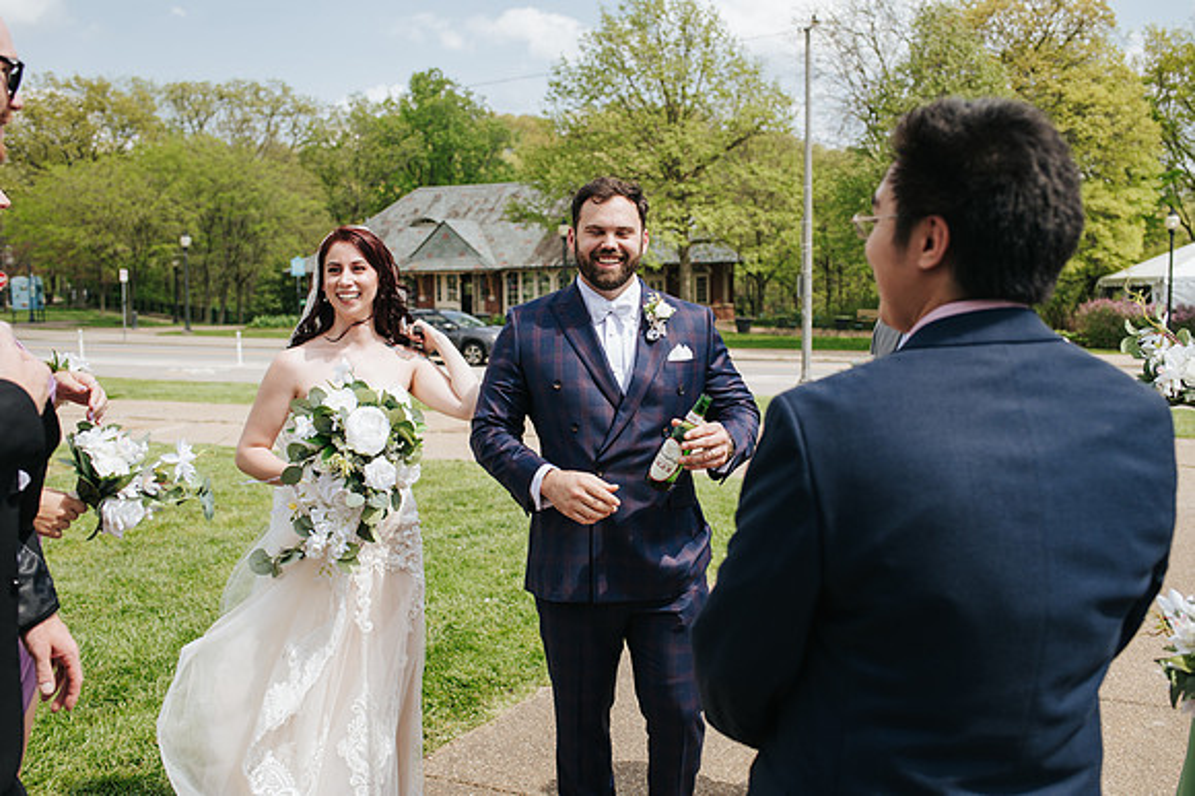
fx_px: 1161
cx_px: 598
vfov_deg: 37.8
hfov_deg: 54.5
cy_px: 398
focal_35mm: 35
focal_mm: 35
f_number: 3.5
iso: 250
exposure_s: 1/1600
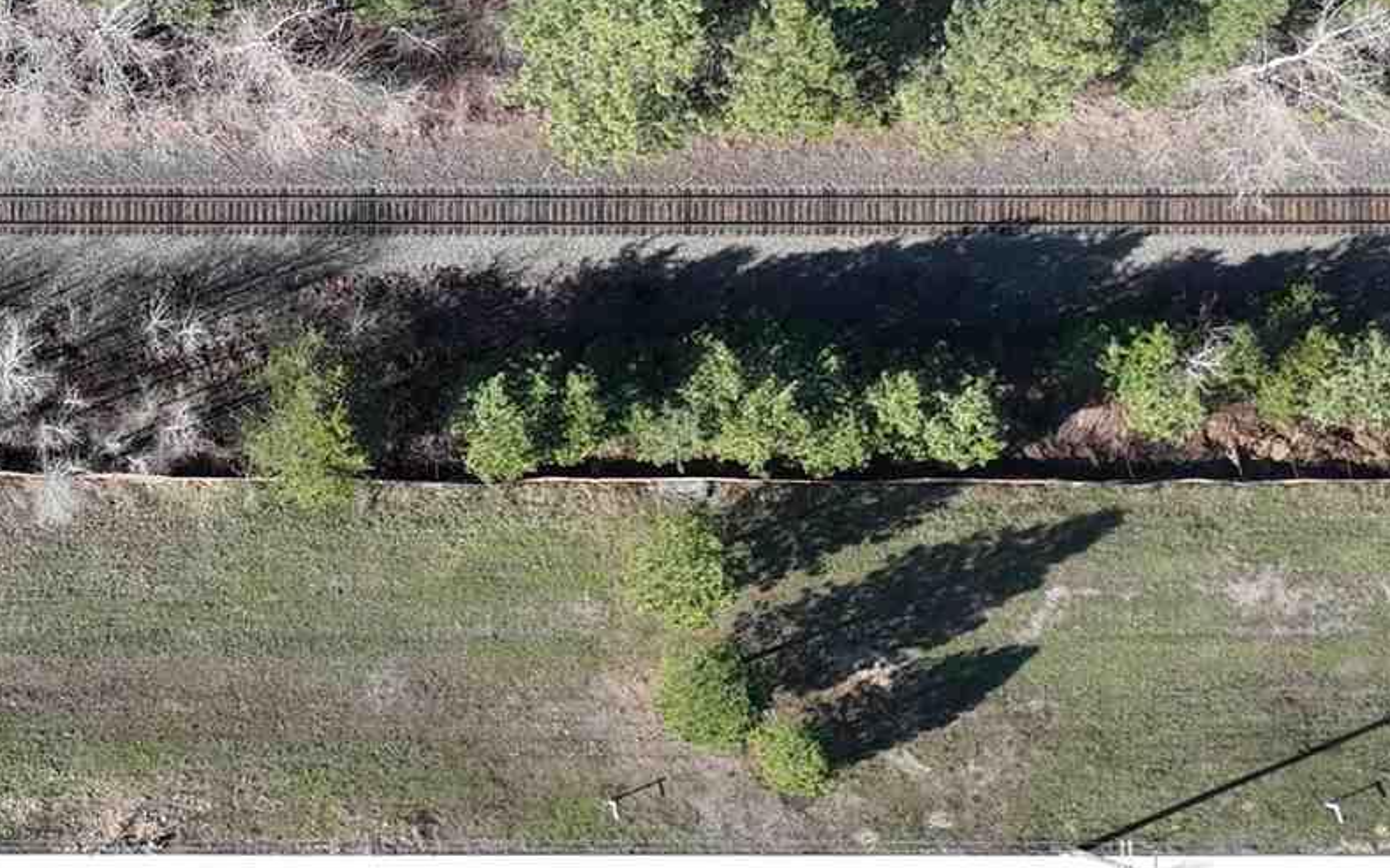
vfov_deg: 13.2
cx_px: -69
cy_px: 570
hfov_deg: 20.2
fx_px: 3750
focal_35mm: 99
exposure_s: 1/800
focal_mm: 12.29
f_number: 2.8
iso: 110
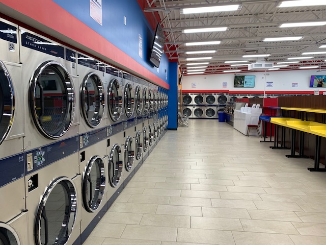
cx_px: 163
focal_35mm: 26
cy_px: 122
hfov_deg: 67.3
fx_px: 245
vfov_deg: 53.1
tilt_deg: -3.7
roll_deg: -1.0
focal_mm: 4.25
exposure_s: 1/120
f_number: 1.8
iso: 40
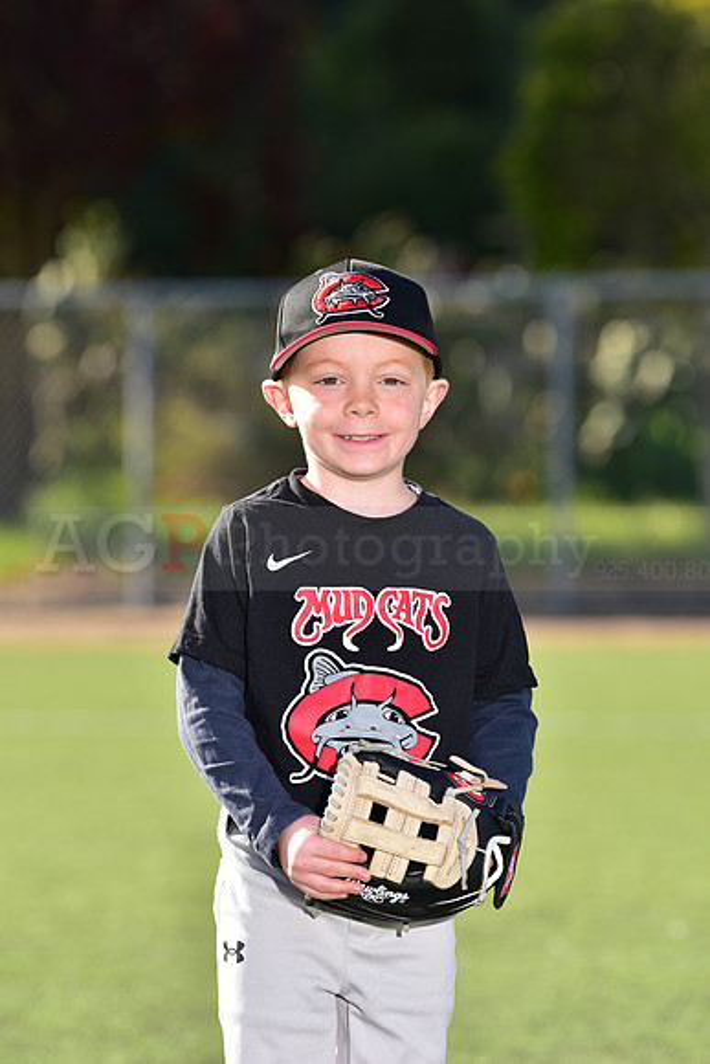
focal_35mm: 200
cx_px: 355
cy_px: 532
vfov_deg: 10.3
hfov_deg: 6.9
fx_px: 5913
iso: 80
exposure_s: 1/250
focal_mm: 200
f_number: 5
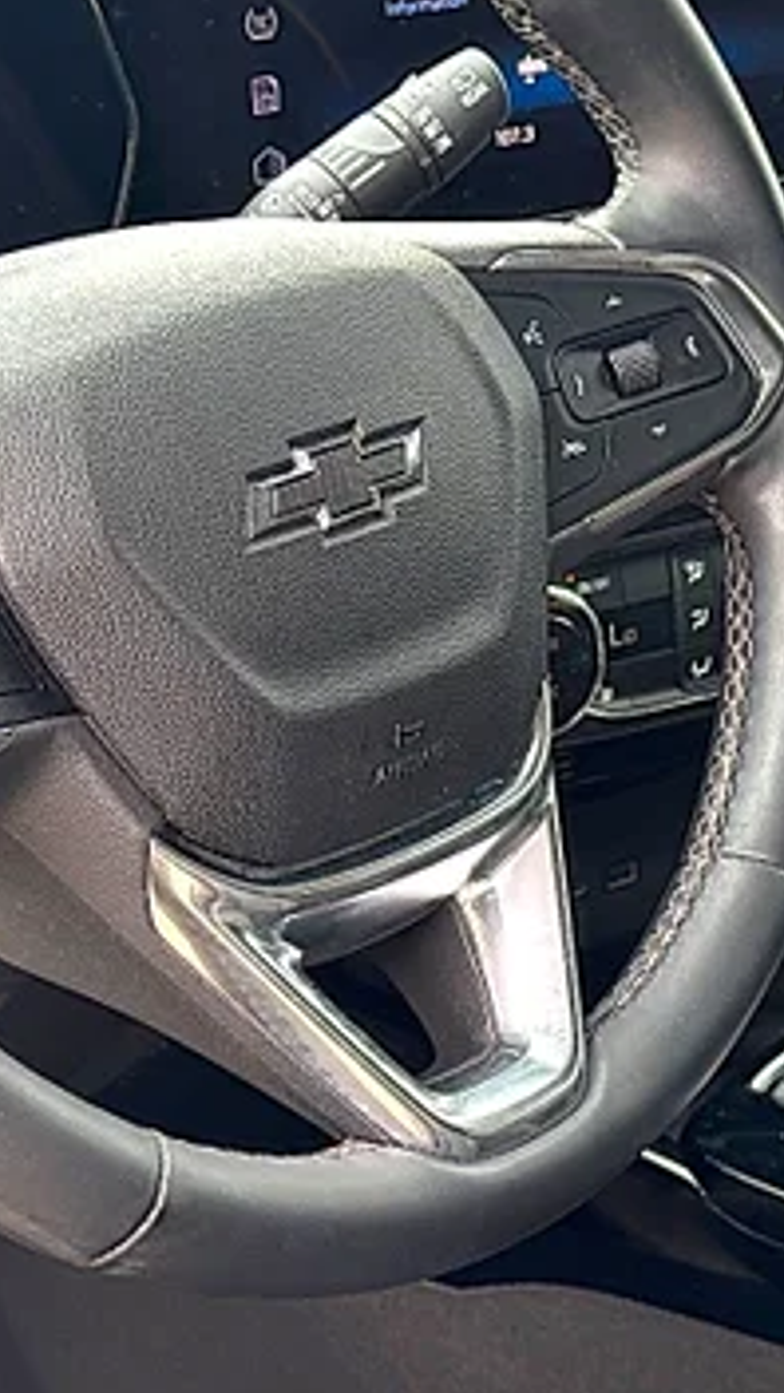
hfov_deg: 11.6
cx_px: 475
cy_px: 544
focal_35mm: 104
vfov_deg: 20.5
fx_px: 3844
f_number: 1.78
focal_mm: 6.86
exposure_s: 1/172
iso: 80
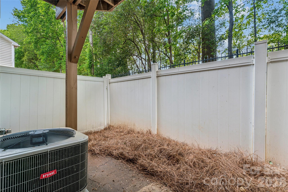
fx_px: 130
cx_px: 144
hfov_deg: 96.0
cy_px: 96
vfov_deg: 73.1
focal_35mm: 16
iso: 100
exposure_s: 1/4
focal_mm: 16.2
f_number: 11
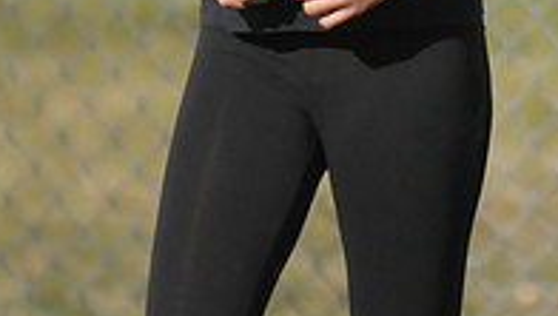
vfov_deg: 0.9
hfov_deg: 1.7
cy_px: -218
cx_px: 811
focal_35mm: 1297
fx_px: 19222
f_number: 4
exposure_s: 1/8000
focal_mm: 280
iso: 1600
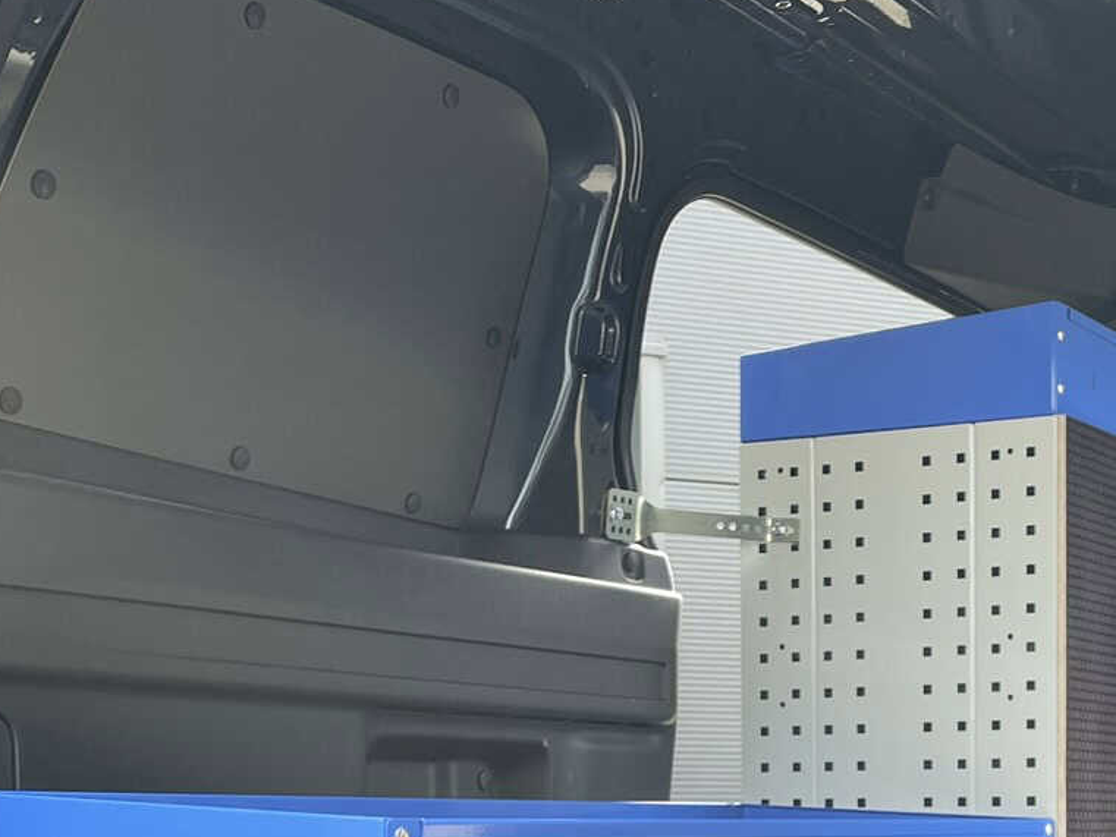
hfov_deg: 27.2
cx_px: 917
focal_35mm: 70
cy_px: 941
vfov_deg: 20.0
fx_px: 2257
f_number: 1.6
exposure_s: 1/217
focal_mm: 4.2
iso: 32
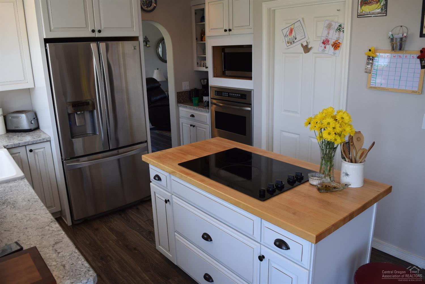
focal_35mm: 27
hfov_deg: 67.4
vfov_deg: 47.9
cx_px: 212
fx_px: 319
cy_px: 142
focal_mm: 18
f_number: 5.6
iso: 400
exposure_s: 1/125
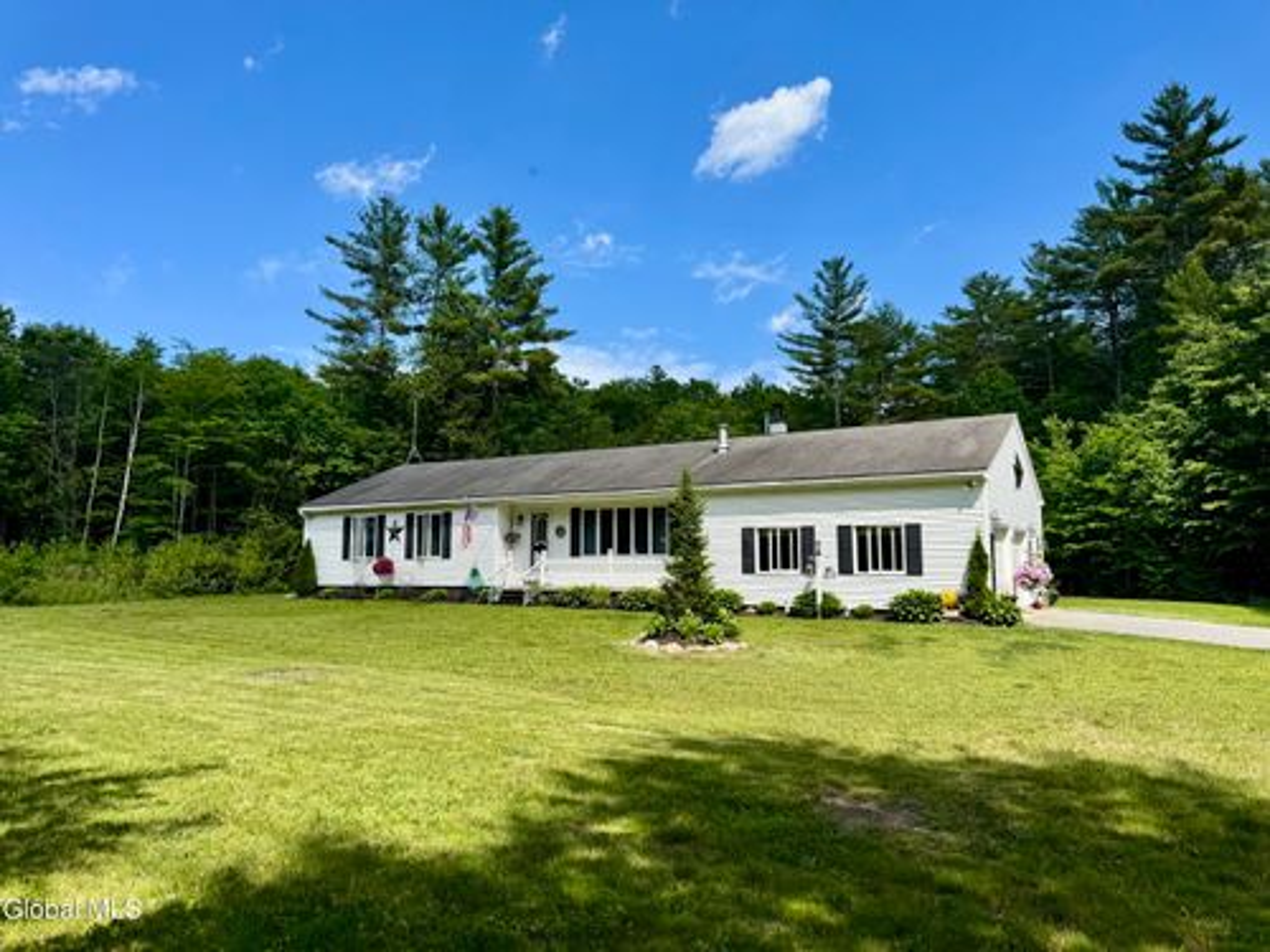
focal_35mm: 24
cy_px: 476
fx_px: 881
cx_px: 635
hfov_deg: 71.6
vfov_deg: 56.8
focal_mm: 6.76
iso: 80
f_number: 1.78
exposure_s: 1/3247
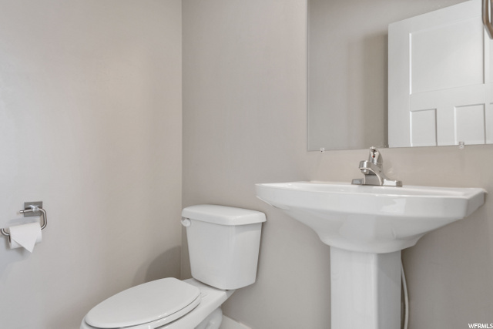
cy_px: 164
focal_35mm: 21
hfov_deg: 81.2
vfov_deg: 59.5
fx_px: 288
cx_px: 246
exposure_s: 1/3
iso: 200
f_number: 11
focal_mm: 21
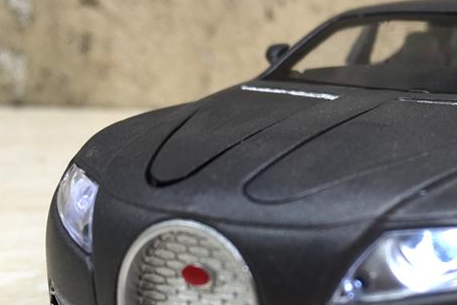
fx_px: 673
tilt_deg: -15.9
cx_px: 355
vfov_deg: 25.3
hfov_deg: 36.4
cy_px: 226
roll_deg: -2.6
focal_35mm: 53
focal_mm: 4.15
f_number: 2.2
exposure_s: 1/50
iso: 32
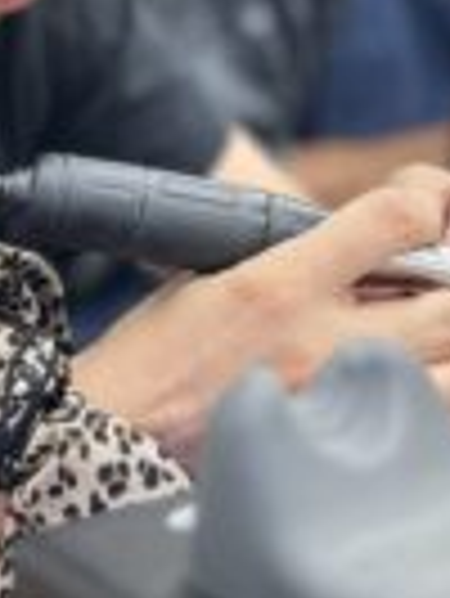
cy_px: -22
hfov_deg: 15.7
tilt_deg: -4.3
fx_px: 1627
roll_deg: +1.1
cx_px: 207
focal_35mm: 94
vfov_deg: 20.1
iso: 125
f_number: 1.5
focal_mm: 5.7
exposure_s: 1/121
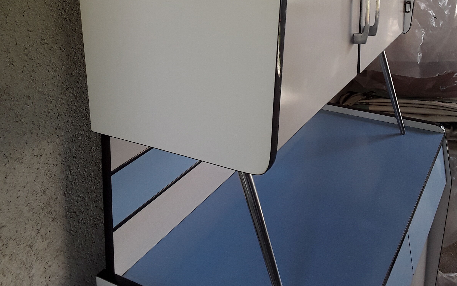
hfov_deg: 50.4
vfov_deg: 31.5
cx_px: 232
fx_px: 486
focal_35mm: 39
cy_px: 41
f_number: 1.9
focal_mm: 2.91
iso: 40
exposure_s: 1/100
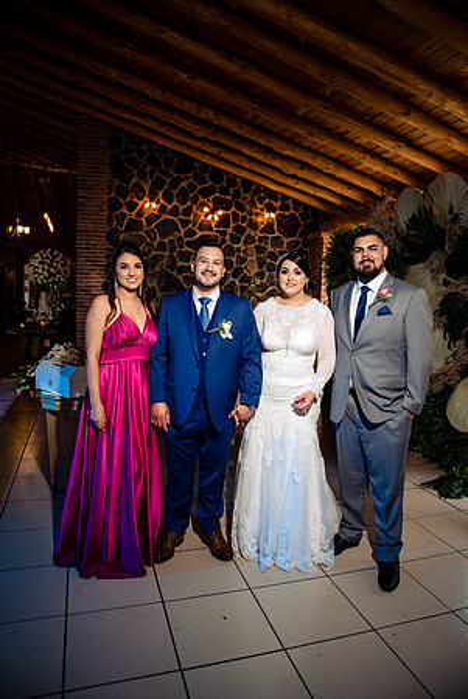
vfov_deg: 73.7
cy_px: 350
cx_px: 234
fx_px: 467
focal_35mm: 24
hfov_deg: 53.2
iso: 2000
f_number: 7.1
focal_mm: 24
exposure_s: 1/125
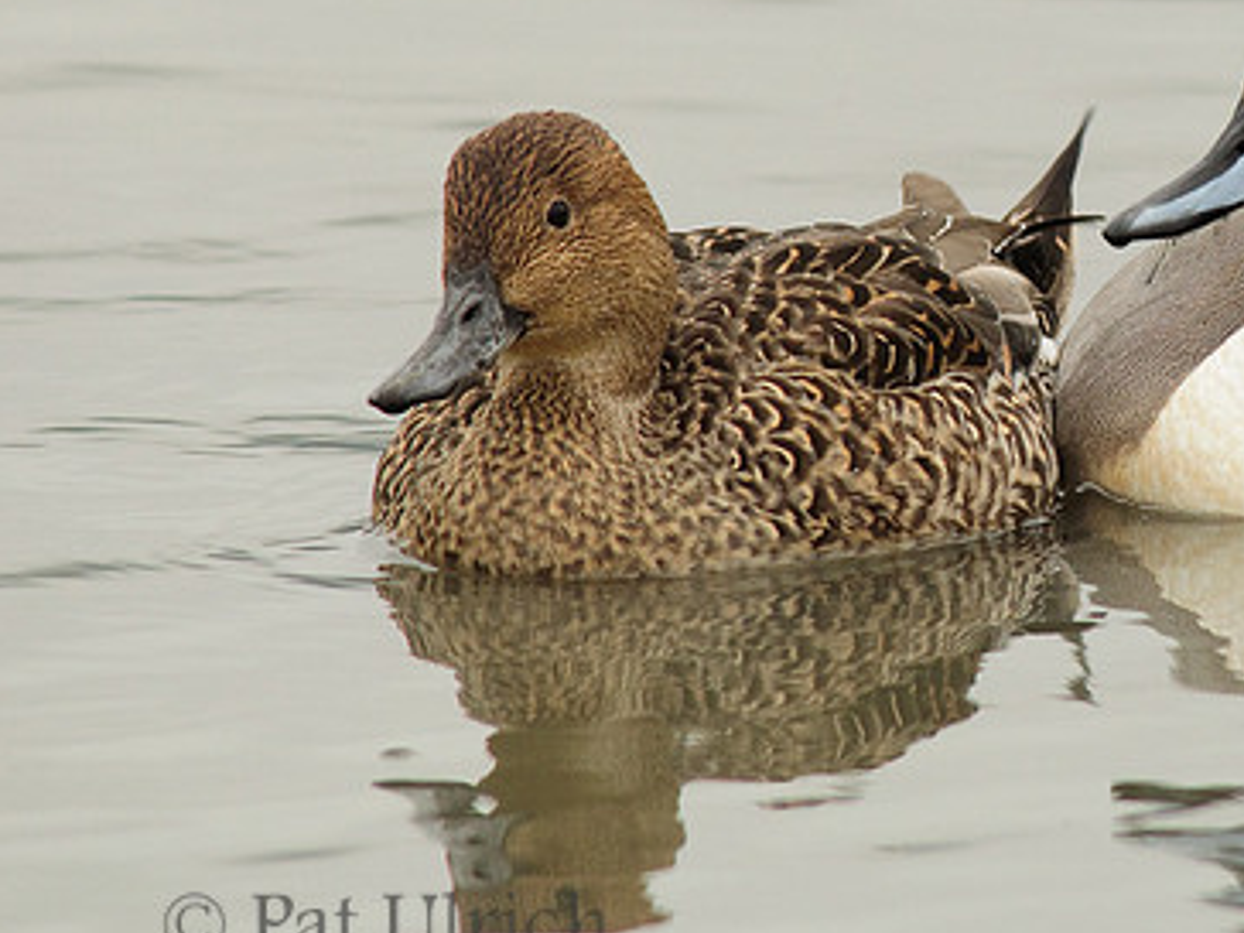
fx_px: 33026
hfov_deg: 2.2
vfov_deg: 1.6
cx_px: 954
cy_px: 374
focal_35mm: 919
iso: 640
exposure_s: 1/250
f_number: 8
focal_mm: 400
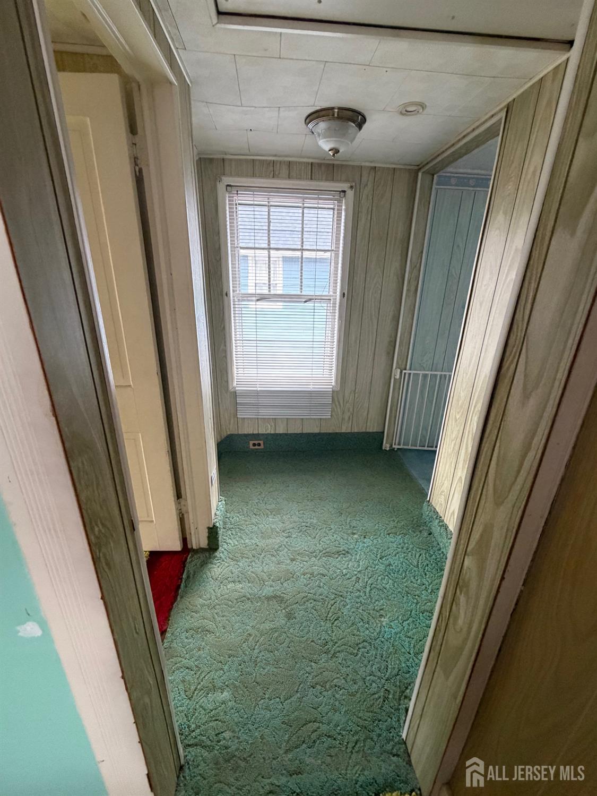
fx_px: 322
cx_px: 298
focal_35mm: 14
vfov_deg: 102.0
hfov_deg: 85.7
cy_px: 398
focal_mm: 2.22
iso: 400
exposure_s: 1/60
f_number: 2.2
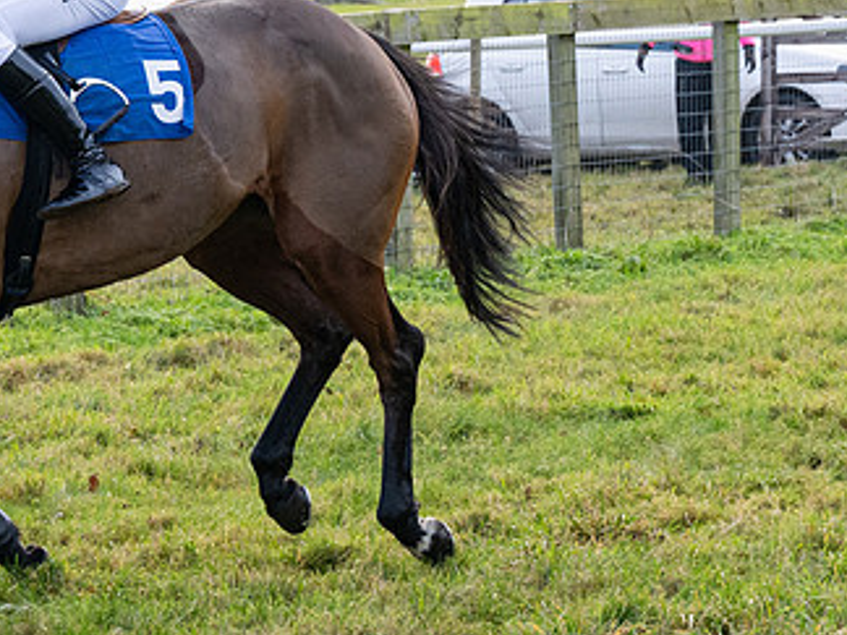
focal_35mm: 244
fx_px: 5970
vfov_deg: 6.1
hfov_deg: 8.1
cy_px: 184
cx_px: 90
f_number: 5
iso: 800
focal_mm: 70
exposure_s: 1/1000
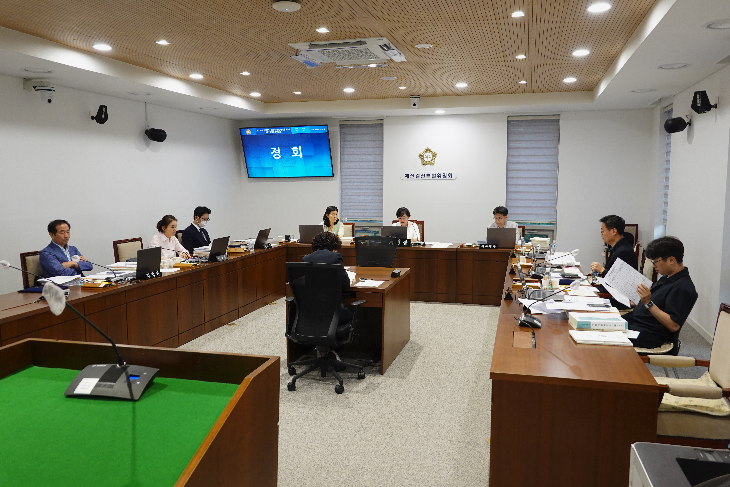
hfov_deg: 61.9
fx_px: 608
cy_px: 244
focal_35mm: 30
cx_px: 365
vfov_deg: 43.6
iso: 250
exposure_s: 1/30
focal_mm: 11.06
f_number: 3.2
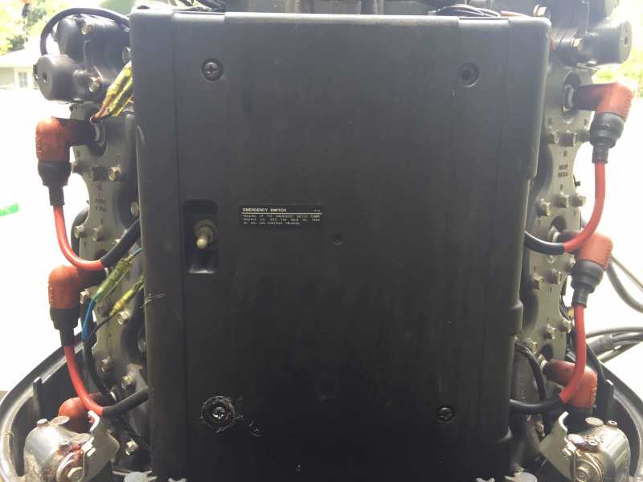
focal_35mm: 29
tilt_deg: -13.8
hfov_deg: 61.7
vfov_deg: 48.2
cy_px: 241
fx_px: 539
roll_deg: -1.5
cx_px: 322
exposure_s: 1/120
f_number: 2.2
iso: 40
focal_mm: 4.15
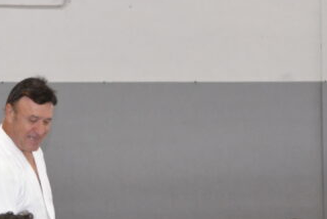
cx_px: -10
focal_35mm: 264
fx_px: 2396
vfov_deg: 5.2
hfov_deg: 7.8
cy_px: 295
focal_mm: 55
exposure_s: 1/60
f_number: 5.6
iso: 1600
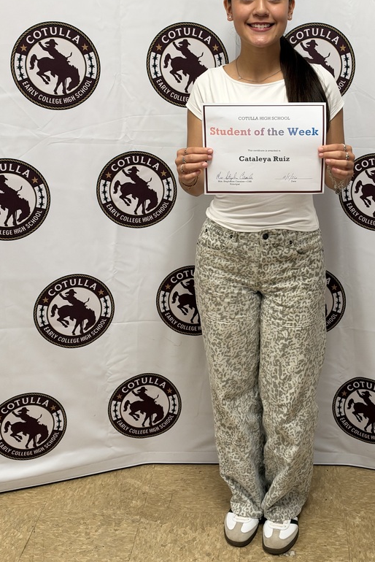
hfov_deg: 28.4
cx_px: 264
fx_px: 734
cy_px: 200
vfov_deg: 41.5
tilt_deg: -15.2
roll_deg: +0.1
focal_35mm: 47
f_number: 1.8
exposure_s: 1/120
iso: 320
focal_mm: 6.93
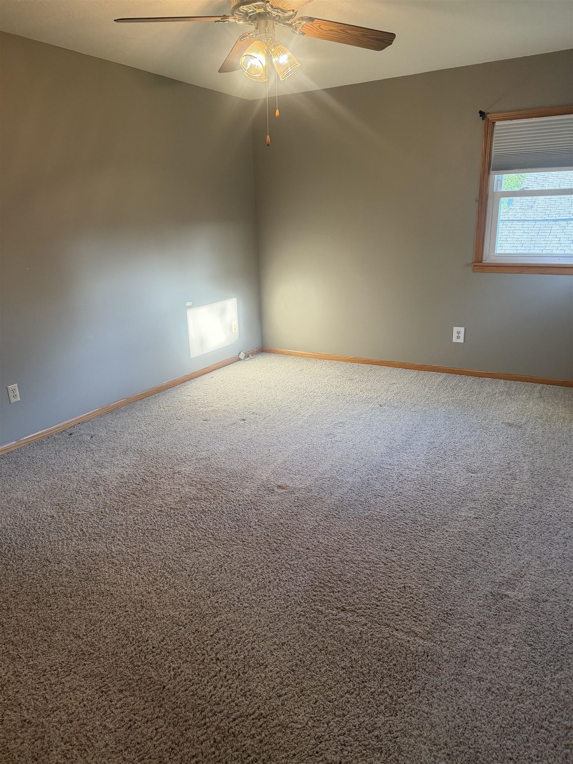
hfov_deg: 56.8
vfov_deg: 71.6
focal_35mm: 24
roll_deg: +1.0
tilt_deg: -17.9
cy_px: 382
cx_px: 286
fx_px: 530
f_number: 1.78
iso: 250
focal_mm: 6.76
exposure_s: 1/120
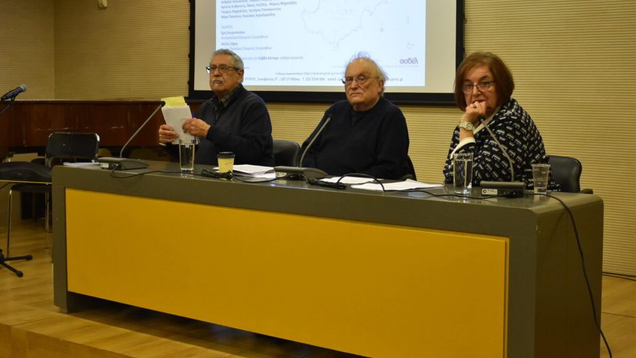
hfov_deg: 37.5
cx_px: 320
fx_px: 936
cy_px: 166
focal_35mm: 56
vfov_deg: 21.6
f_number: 5.6
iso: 1600
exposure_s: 1/125
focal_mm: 35
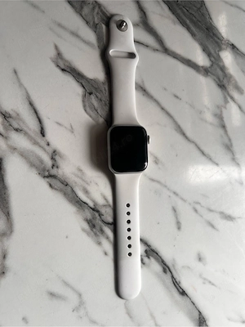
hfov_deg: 53.1
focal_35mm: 26
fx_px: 245
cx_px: 122
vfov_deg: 67.3
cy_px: 164
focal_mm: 5.7
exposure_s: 1/380
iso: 50
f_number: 1.5
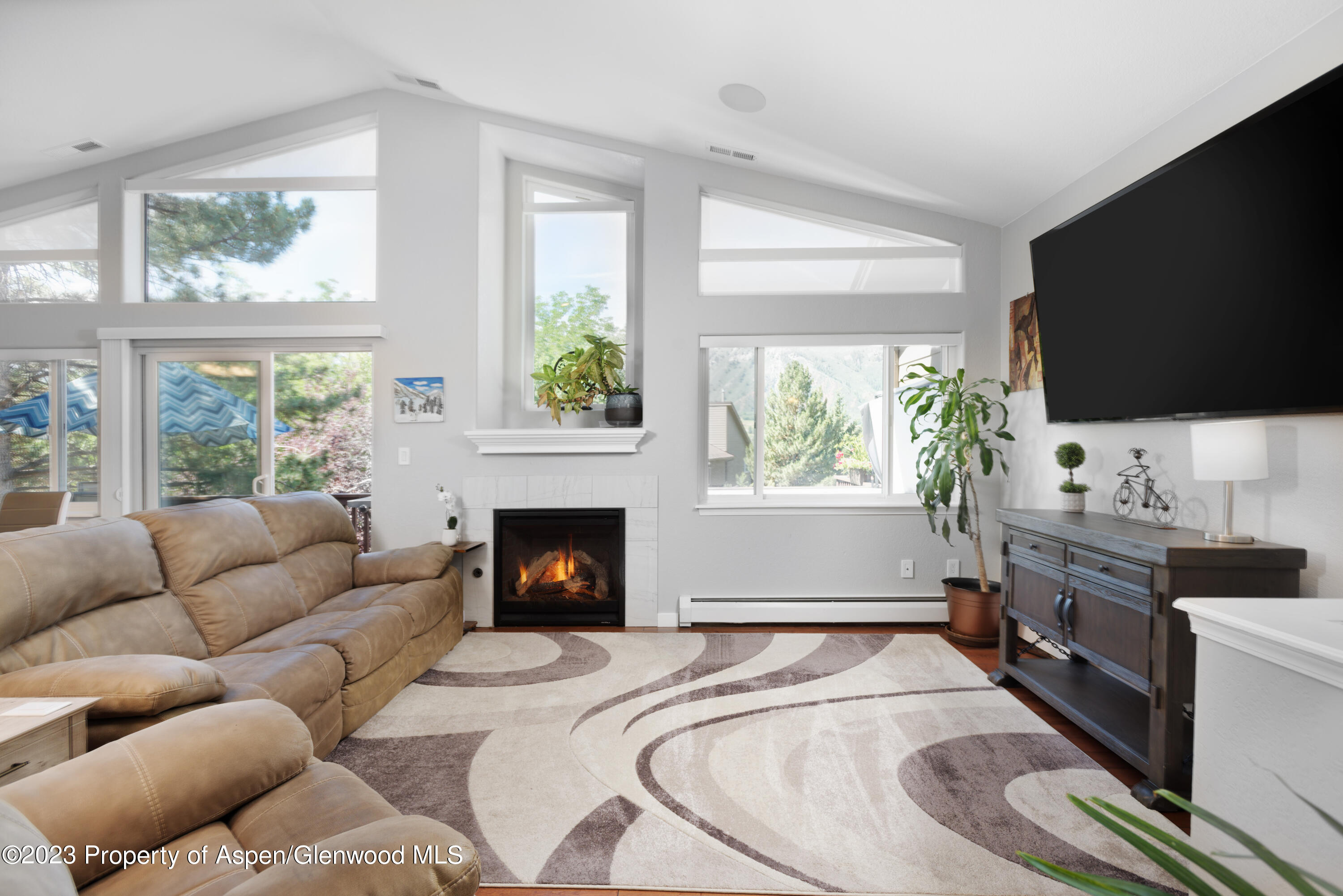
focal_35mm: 17
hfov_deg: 93.3
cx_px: 672
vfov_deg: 70.5
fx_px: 634
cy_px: 448
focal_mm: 17
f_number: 7.1
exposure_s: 1/30
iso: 125
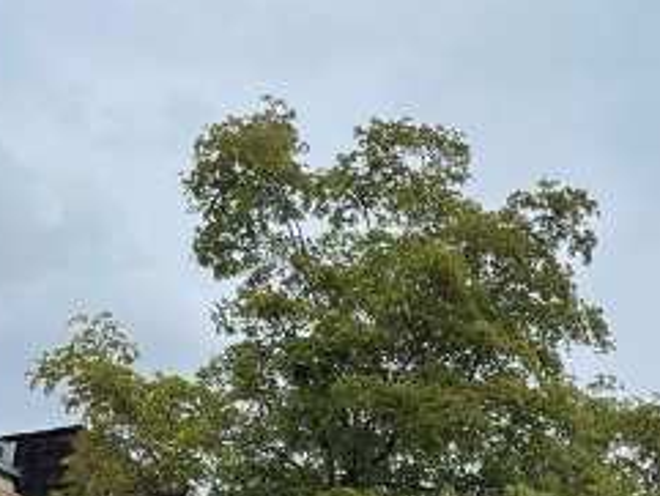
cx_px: 660
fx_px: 1583
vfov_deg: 16.4
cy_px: 726
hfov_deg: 22.6
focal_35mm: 83
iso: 32
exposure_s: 1/4348
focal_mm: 5.1
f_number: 1.6
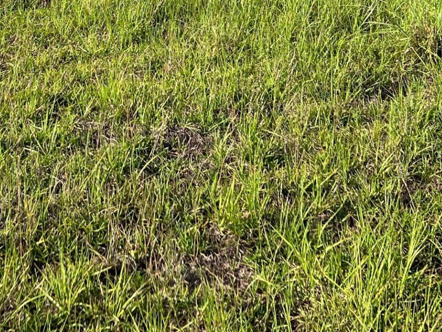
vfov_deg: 18.4
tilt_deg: -9.9
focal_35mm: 76
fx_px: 971
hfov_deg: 25.2
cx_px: 79
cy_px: -68
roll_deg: +1.7
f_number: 1.5
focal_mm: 5.7
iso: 50
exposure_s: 1/3165
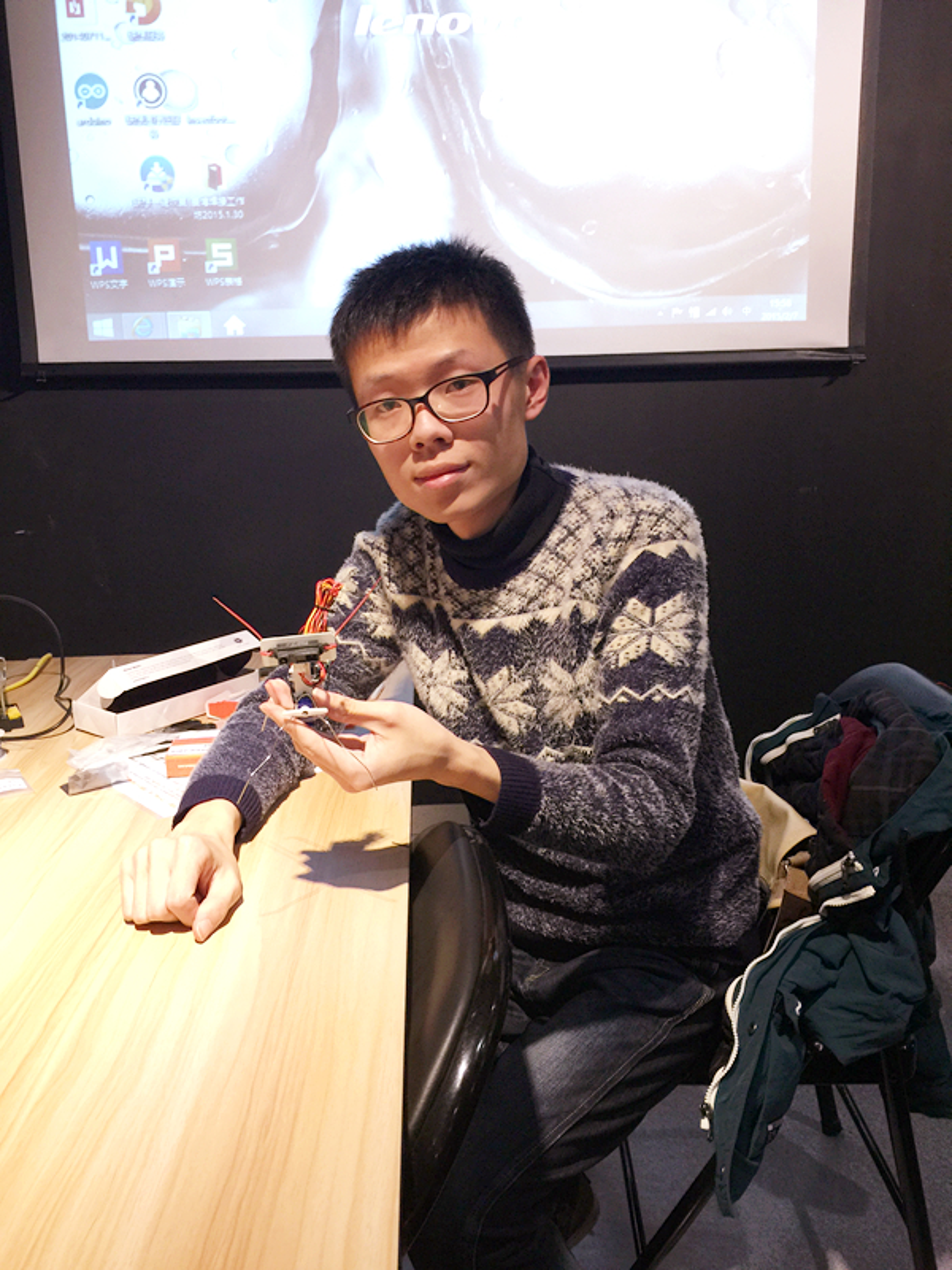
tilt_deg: -11.4
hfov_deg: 48.2
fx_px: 1063
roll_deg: +2.0
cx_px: 476
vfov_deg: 61.7
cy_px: 635
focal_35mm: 29
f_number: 2.2
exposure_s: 1/30
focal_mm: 4.15
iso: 50
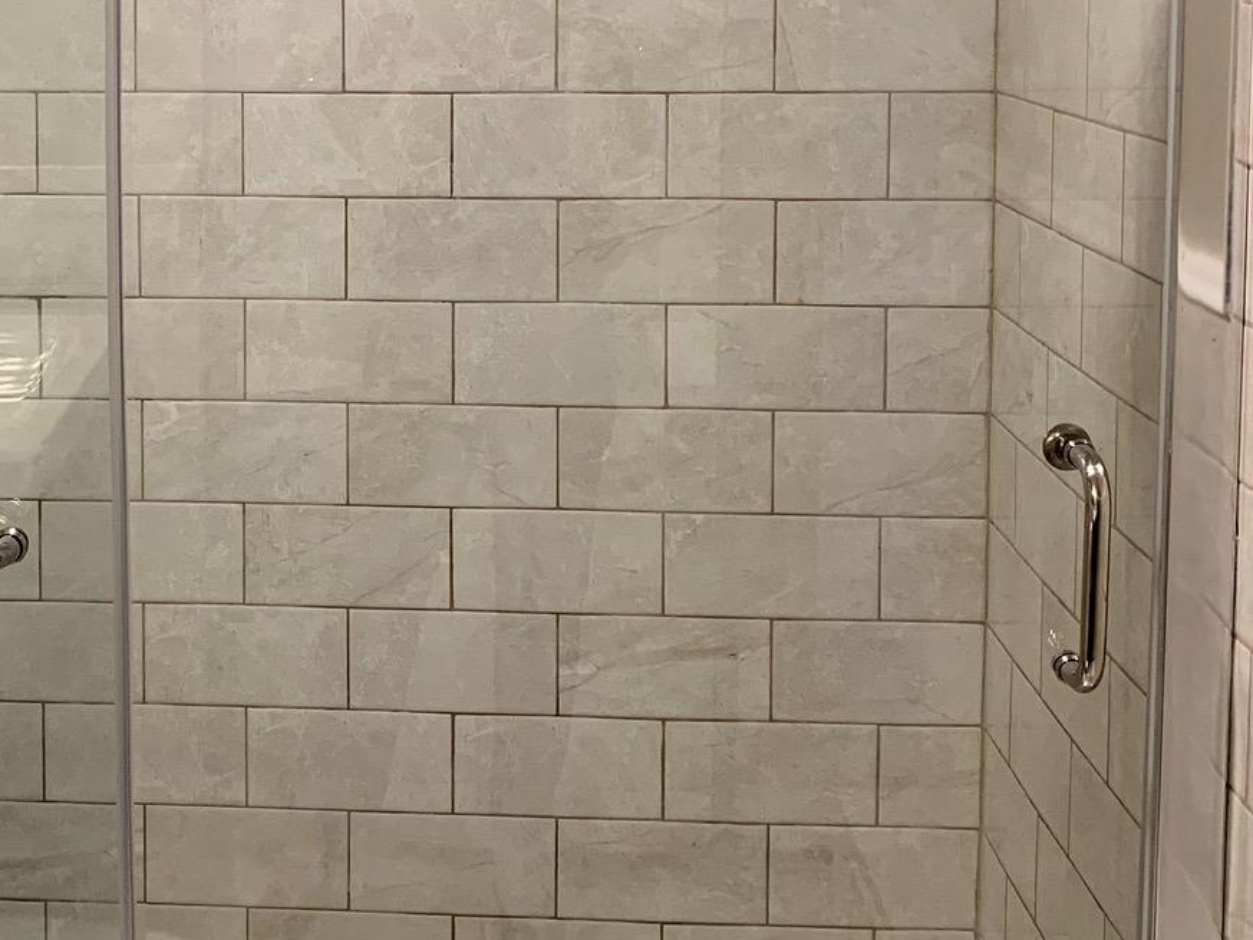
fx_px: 2208
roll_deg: +0.1
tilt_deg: -6.0
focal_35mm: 61
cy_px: 174
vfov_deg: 23.6
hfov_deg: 30.9
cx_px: 254
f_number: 1.8
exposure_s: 1/60
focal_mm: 4.25
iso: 100
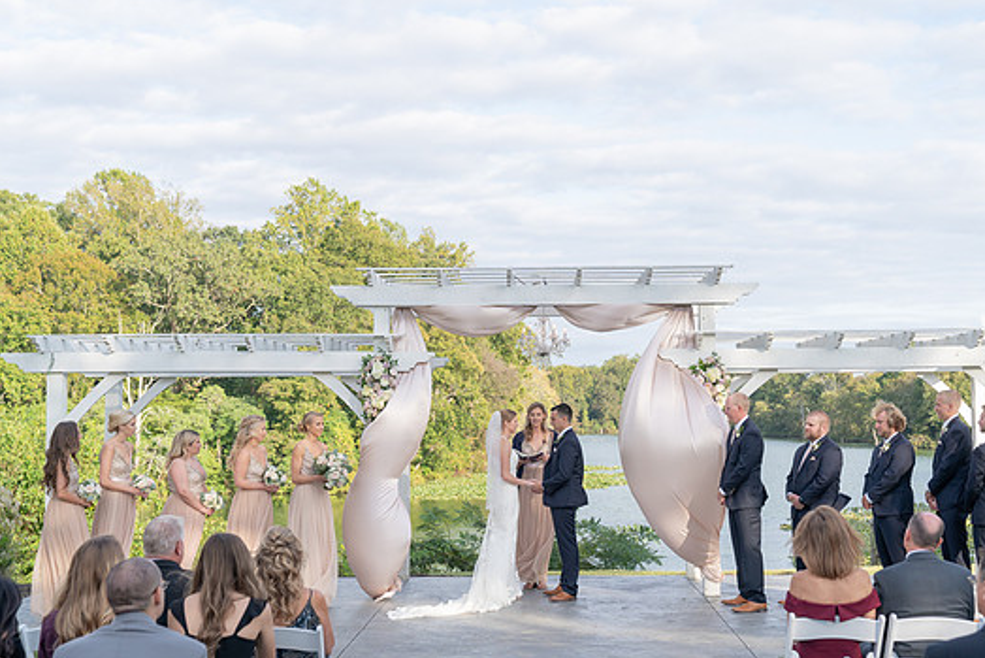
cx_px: 541
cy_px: 314
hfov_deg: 38.8
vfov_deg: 26.5
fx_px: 1396
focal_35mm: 51
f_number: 4
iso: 100
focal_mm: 46
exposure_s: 1/320
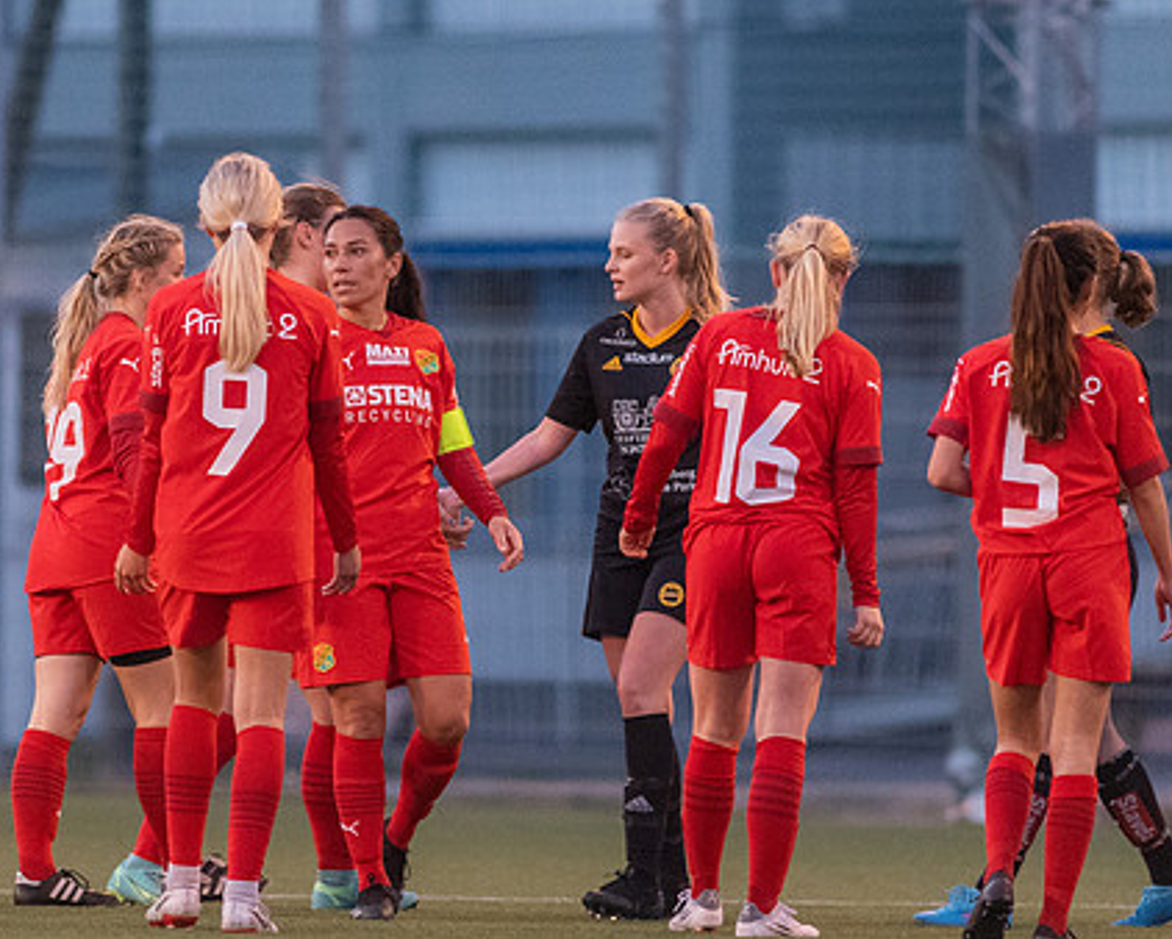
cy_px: 457
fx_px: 26999
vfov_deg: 2.0
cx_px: 452
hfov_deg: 2.5
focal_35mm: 778
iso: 4000
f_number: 2.8
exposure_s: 1/800
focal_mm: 300
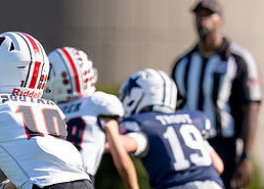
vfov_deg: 1.8
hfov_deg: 2.5
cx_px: 57
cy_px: 174
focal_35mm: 811
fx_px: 6089
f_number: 2.8
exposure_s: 1/5000
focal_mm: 200
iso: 320
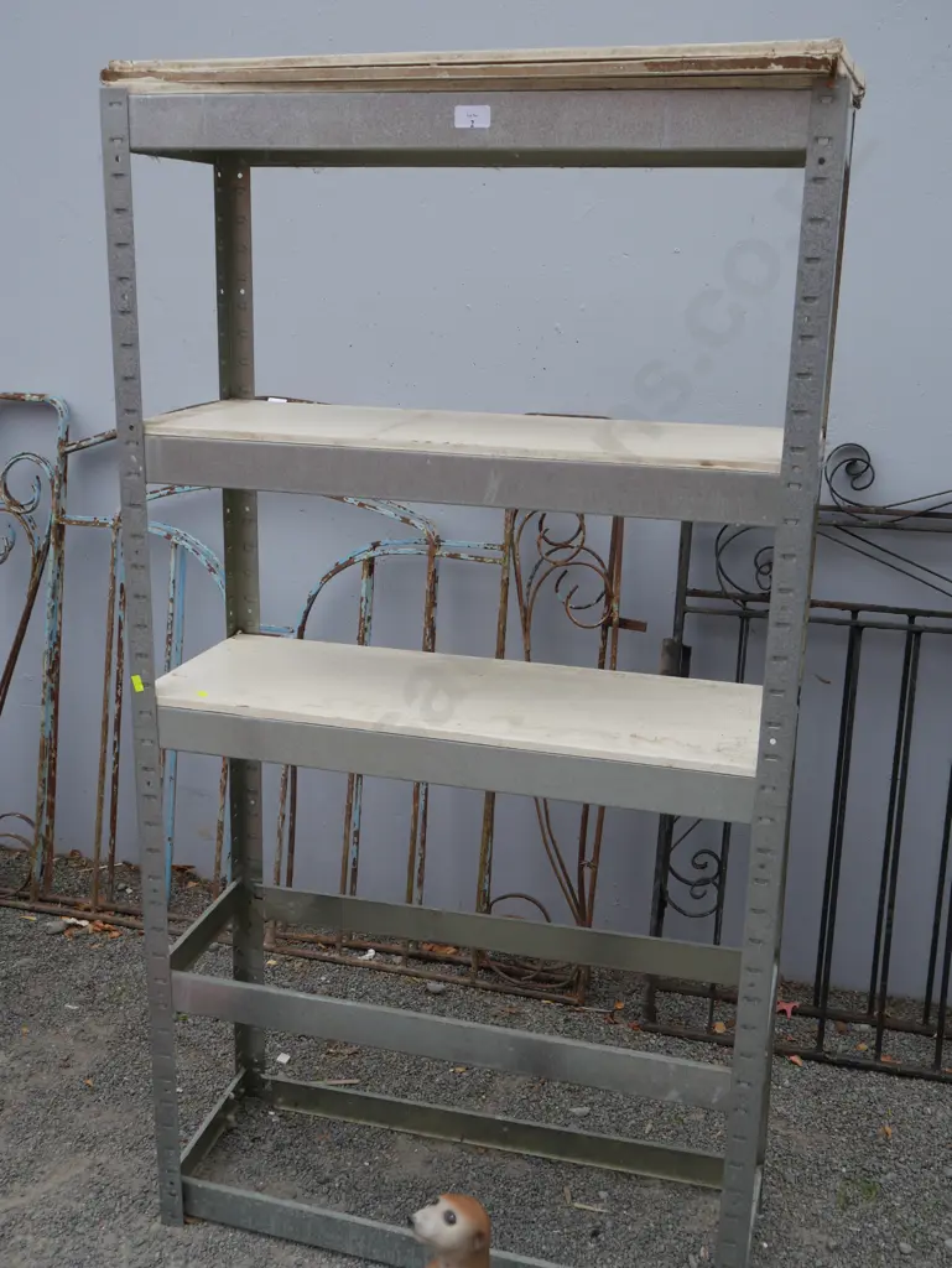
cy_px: 634
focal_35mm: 38
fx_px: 1392
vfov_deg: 49.0
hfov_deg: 37.8
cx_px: 476
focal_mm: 19
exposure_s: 1/160
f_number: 5
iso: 200
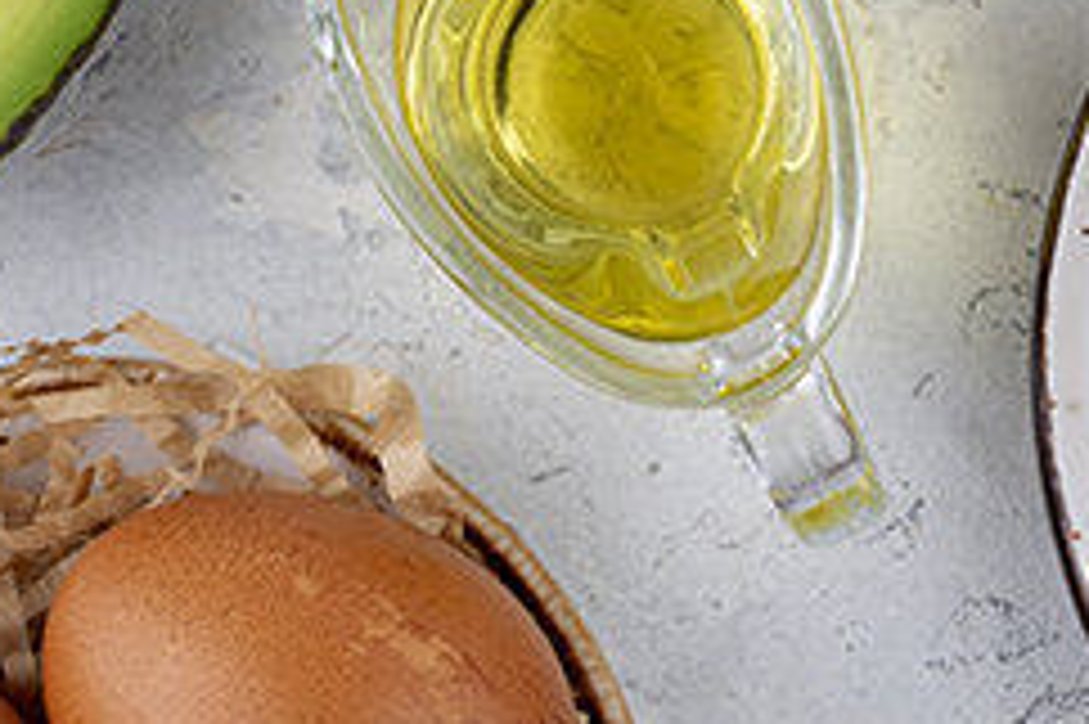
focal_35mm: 248
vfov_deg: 5.5
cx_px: 1886
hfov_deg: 8.1
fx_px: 7497
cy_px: 657
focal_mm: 50
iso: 100
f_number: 9
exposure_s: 1/100
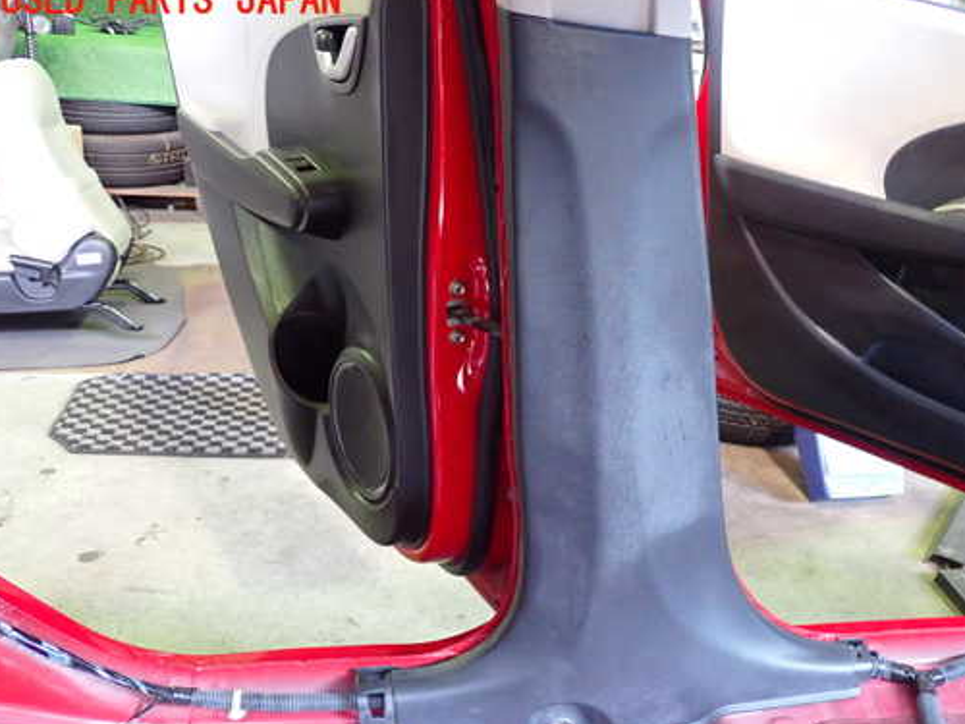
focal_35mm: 36
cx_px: 569
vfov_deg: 39.6
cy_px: 411
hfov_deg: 51.1
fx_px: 1004
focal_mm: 5.4
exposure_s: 1/30
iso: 800
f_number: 2.3
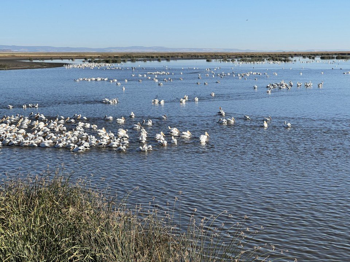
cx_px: 175
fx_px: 779
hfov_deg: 25.3
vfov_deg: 19.1
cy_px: 131
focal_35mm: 77
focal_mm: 9
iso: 32
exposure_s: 1/708
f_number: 2.8
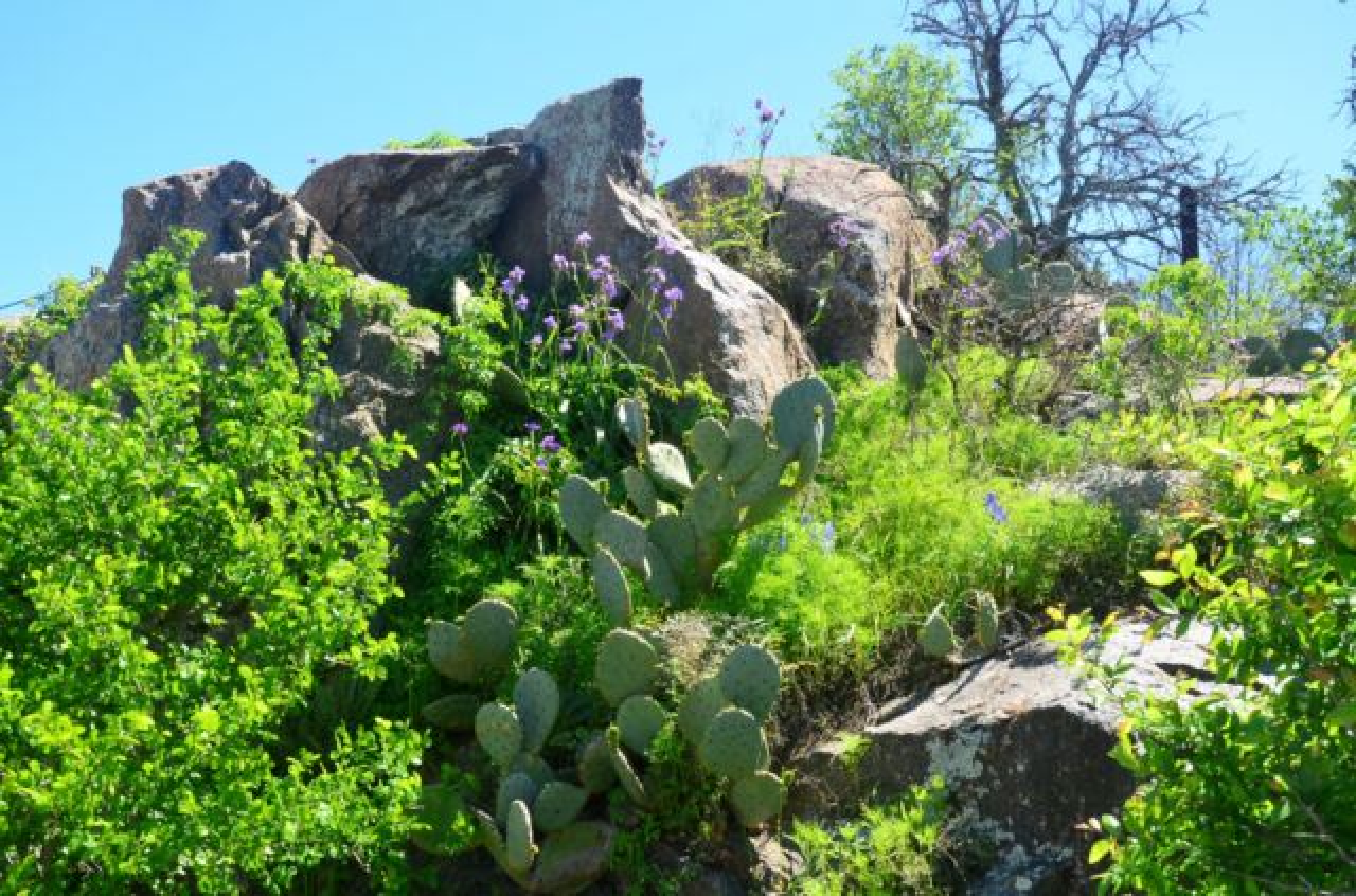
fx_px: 1465
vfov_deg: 34.0
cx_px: 678
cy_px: 448
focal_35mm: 39
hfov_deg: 49.7
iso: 200
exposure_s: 1/60
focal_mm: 26
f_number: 16
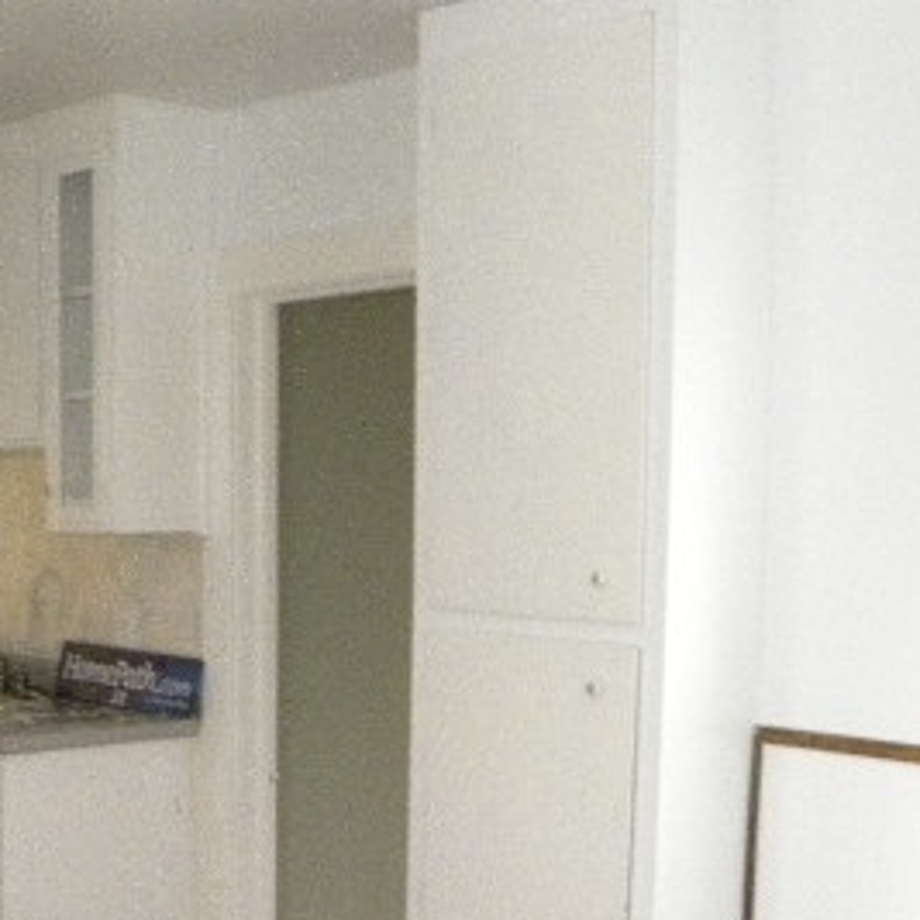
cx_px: 169
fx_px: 1654
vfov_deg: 30.6
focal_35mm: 55
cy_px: 693
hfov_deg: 30.3
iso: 400
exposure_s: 1/30
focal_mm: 4.6
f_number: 2.8
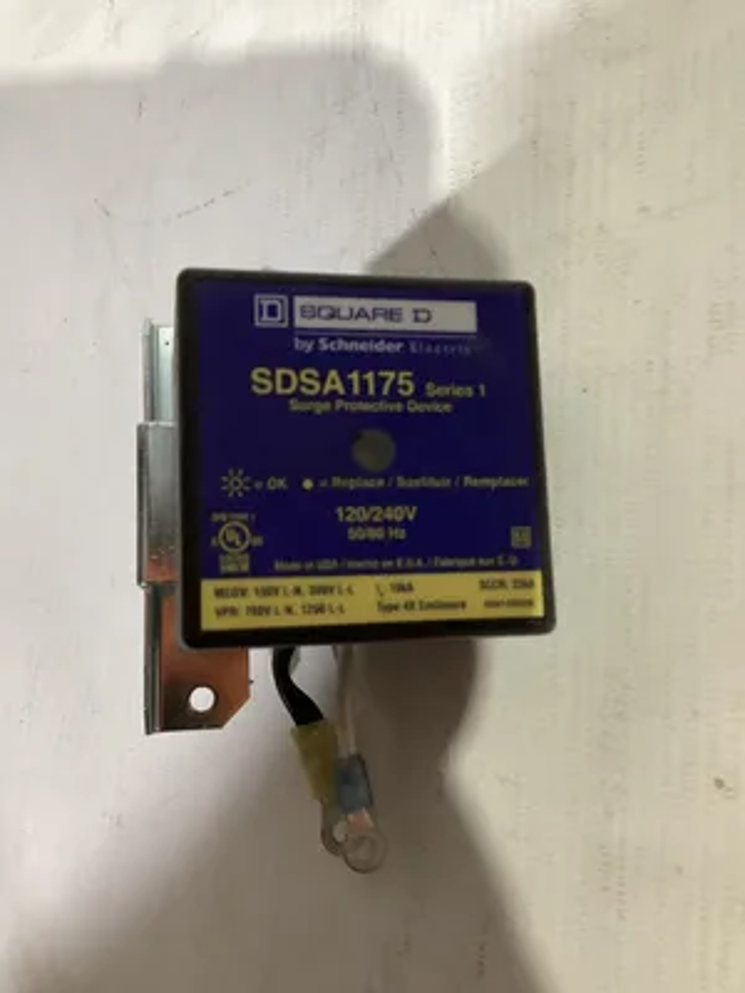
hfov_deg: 45.4
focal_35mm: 31
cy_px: 496
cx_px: 372
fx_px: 890
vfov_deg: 58.4
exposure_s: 1/33
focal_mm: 3.3
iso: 250
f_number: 2.4
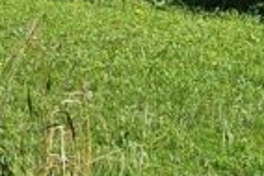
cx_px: 108
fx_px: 1263
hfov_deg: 11.9
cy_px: -178
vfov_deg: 7.7
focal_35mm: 172
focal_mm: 5.4
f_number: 1.8
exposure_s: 1/2032
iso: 25
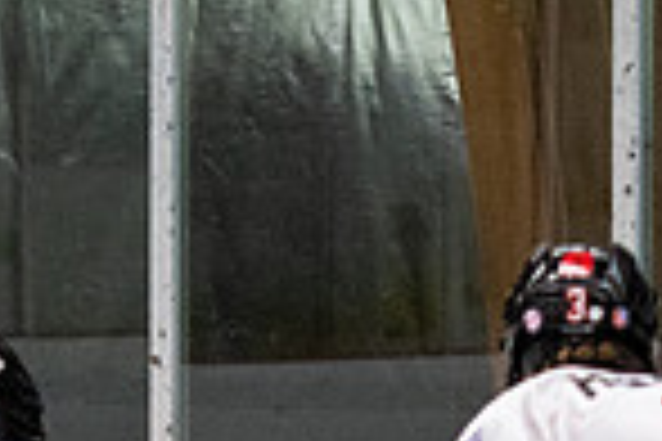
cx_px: 205
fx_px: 15078
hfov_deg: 2.5
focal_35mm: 820
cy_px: 851
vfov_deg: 1.7
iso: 2000
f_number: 2.8
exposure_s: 1/640
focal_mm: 105
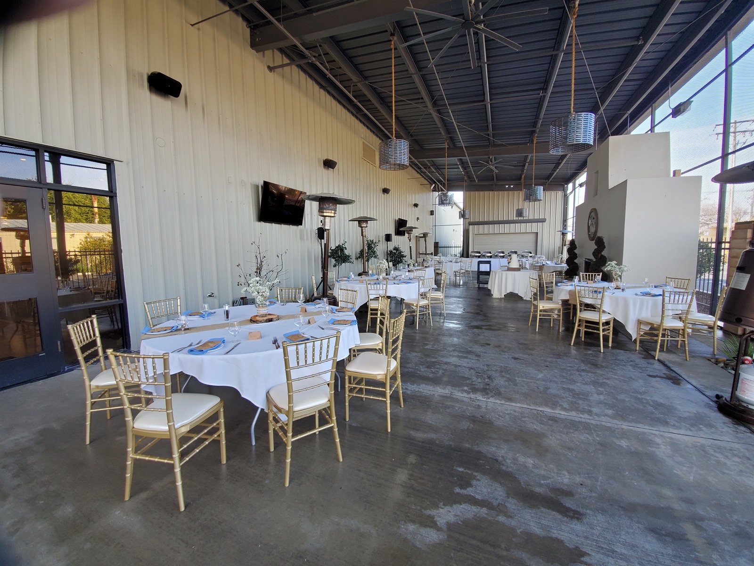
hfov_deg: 106.2
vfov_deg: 89.9
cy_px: 283
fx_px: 283
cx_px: 377
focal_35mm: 13
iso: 64
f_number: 2.2
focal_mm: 1.8
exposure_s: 1/59
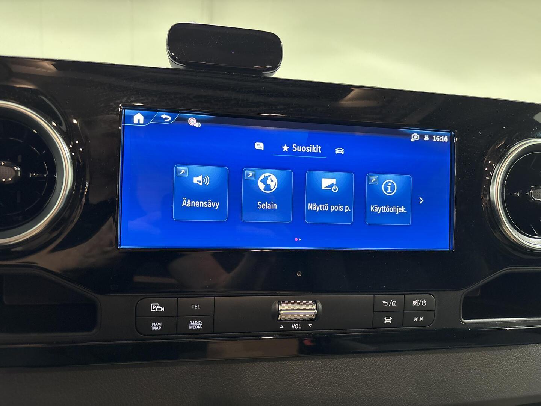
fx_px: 406
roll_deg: -4.2
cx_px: 270
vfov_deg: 53.1
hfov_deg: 67.3
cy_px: 203
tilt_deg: -12.9
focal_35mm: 26
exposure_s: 1/54
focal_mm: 5.96
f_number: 1.6
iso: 320
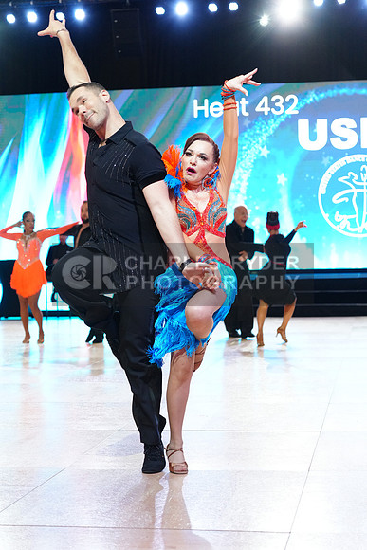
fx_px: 1070
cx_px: 184
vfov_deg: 28.8
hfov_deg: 19.5
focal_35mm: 70
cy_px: 275
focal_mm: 70
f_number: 4
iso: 2500
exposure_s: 1/250
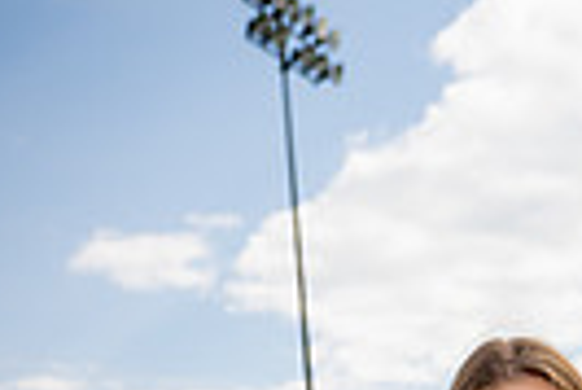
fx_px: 1861
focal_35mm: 115
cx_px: 534
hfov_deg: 17.5
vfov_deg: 10.3
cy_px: 947
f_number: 4
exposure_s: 1/800
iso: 100
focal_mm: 34
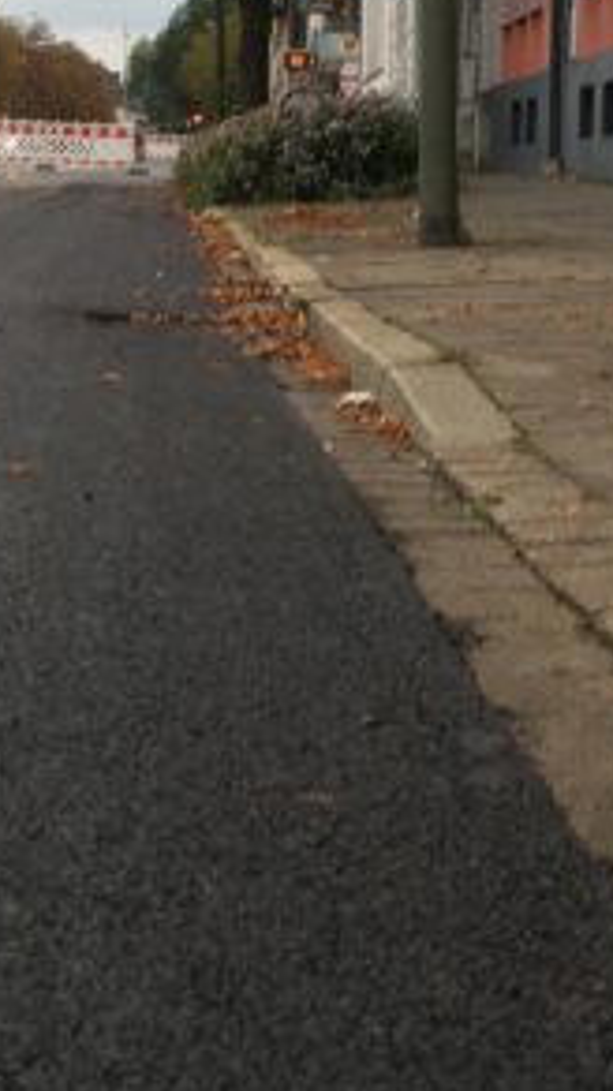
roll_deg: +0.2
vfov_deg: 25.1
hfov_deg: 14.5
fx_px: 2401
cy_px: 183
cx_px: 127
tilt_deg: +0.0
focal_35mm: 83
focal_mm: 4.15
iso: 32
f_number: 2.2
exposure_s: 1/50
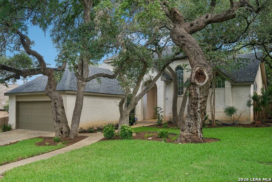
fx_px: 234
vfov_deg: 42.3
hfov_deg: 60.3
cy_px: 91
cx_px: 136
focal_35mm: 31
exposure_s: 1/60
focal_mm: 31
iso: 200
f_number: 8
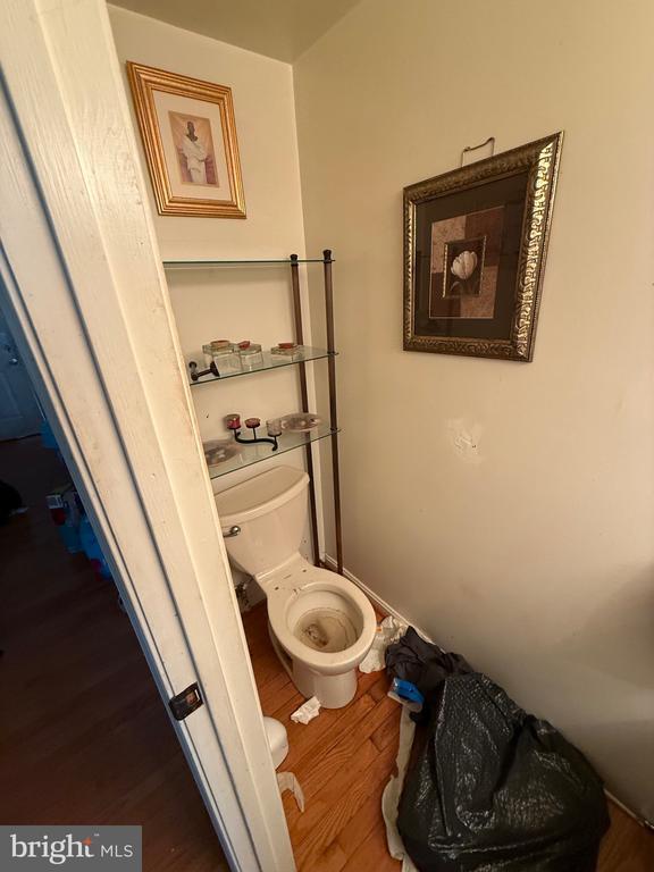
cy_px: 436
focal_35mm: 14
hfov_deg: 85.7
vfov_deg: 102.1
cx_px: 327
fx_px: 353
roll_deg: +2.5
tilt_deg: -23.2
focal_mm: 2.22
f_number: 2.2
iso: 320
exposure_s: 1/60
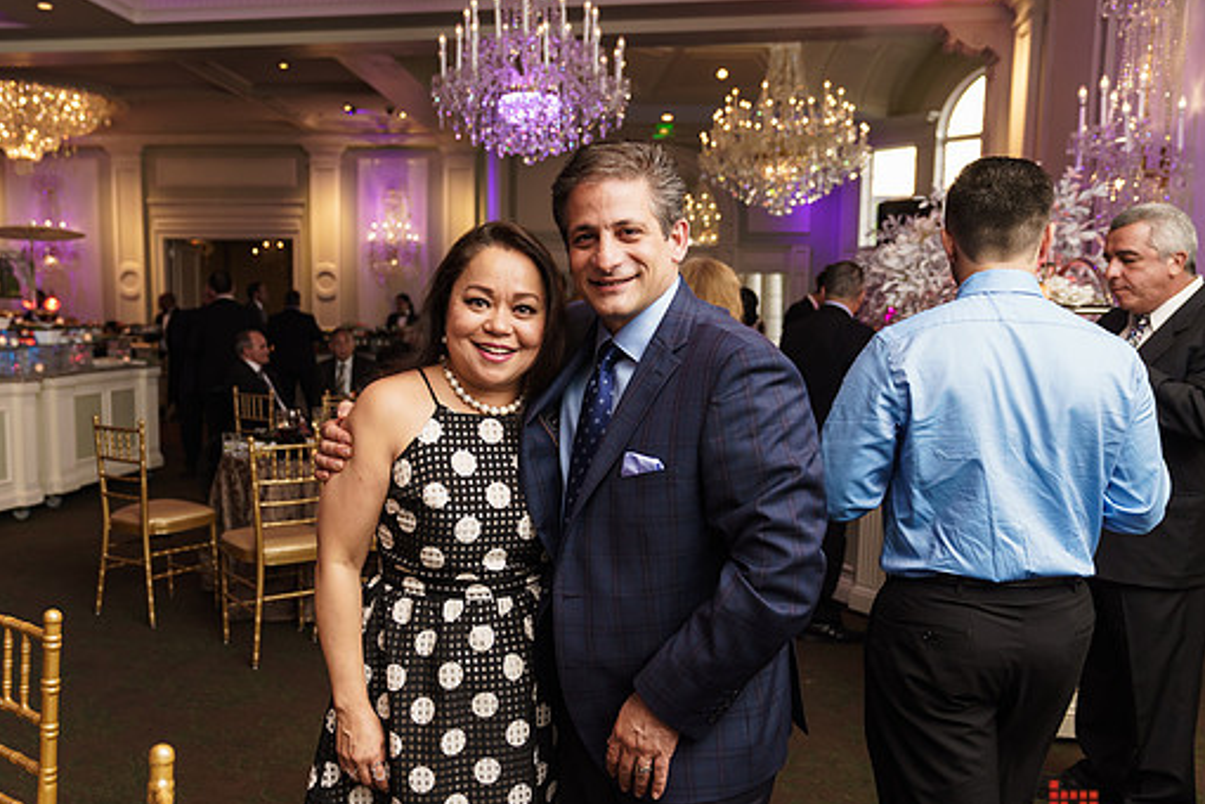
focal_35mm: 33
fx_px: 1104
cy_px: 446
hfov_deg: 57.1
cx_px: 532
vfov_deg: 39.9
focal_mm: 29
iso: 640
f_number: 3.2
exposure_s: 1/160
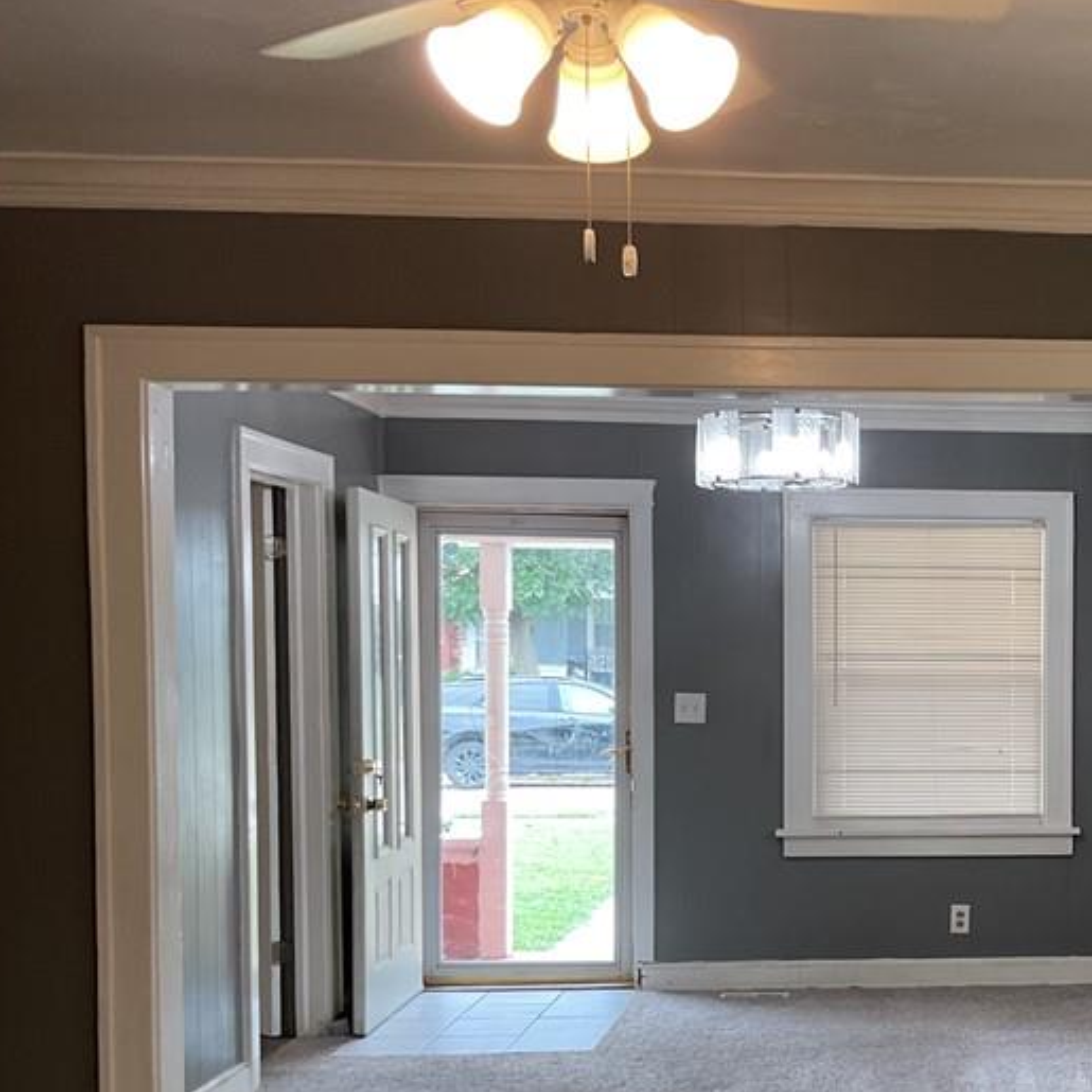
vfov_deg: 33.1
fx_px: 1820
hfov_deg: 31.2
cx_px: 1067
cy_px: 740
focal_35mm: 51
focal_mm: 3
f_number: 1.8
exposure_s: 1/120
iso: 64
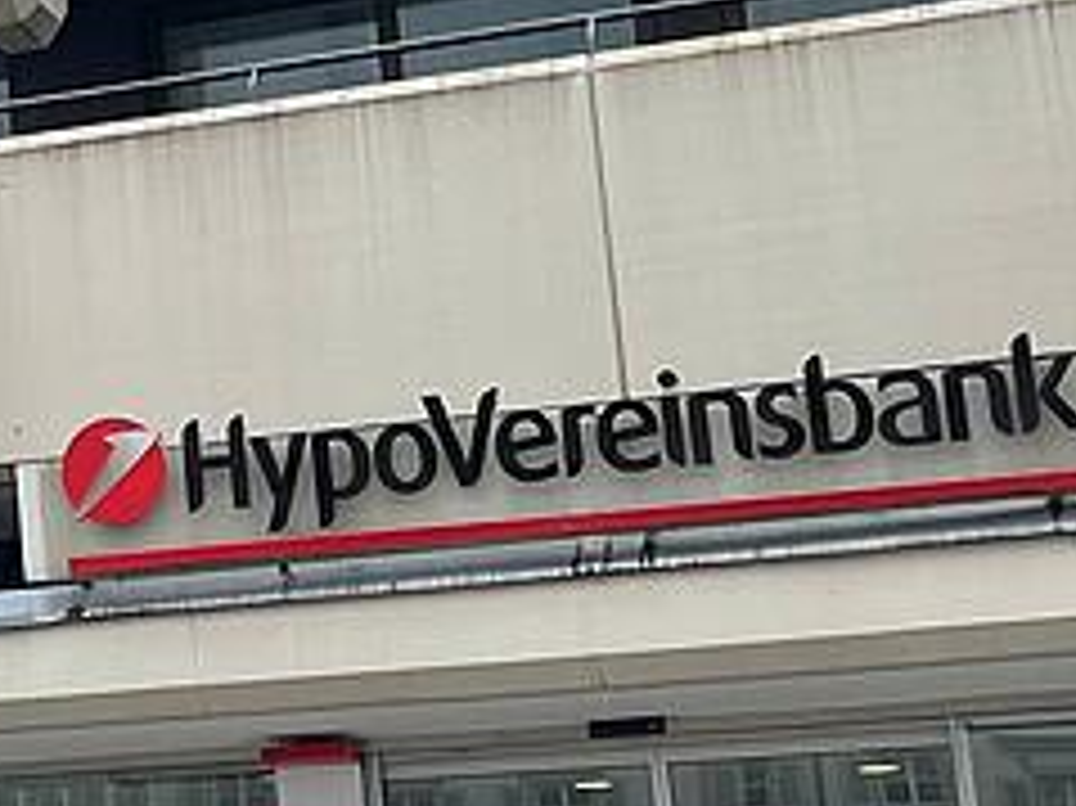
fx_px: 2703
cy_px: 216
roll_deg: +1.1
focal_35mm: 87
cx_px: -504
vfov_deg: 16.9
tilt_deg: +16.4
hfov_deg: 19.7
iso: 32
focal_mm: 4.2
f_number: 1.6
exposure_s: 1/1887
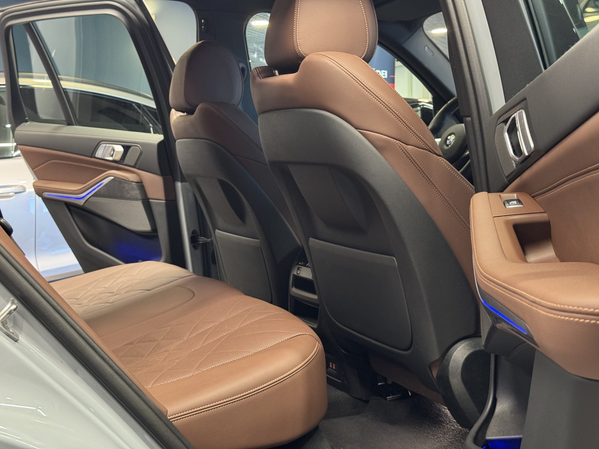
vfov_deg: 30.3
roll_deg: +0.9
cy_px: 224
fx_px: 831
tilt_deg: -6.2
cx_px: 300
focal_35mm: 48
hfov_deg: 39.7
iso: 200
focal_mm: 6.76
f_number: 1.78
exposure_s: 1/33
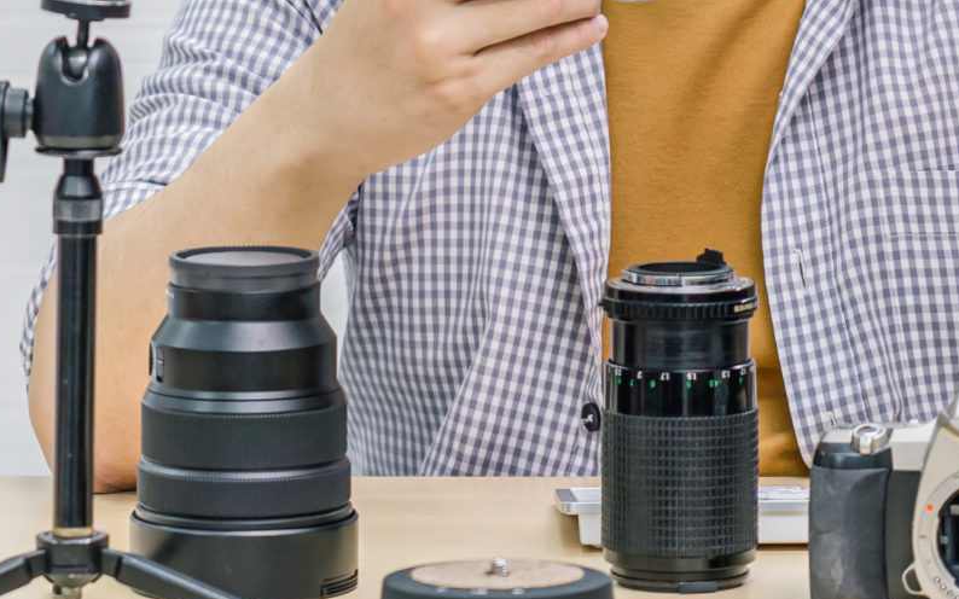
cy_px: -226
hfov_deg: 8.3
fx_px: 6611
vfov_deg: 5.2
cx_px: 435
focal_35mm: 253
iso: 640
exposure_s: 1/60
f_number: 4
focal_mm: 77
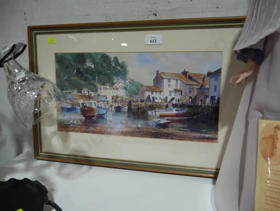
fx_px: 227
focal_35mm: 28
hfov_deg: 63.4
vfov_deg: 49.8
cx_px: 140
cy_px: 106
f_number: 3.5
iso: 200
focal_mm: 14
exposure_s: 1/80
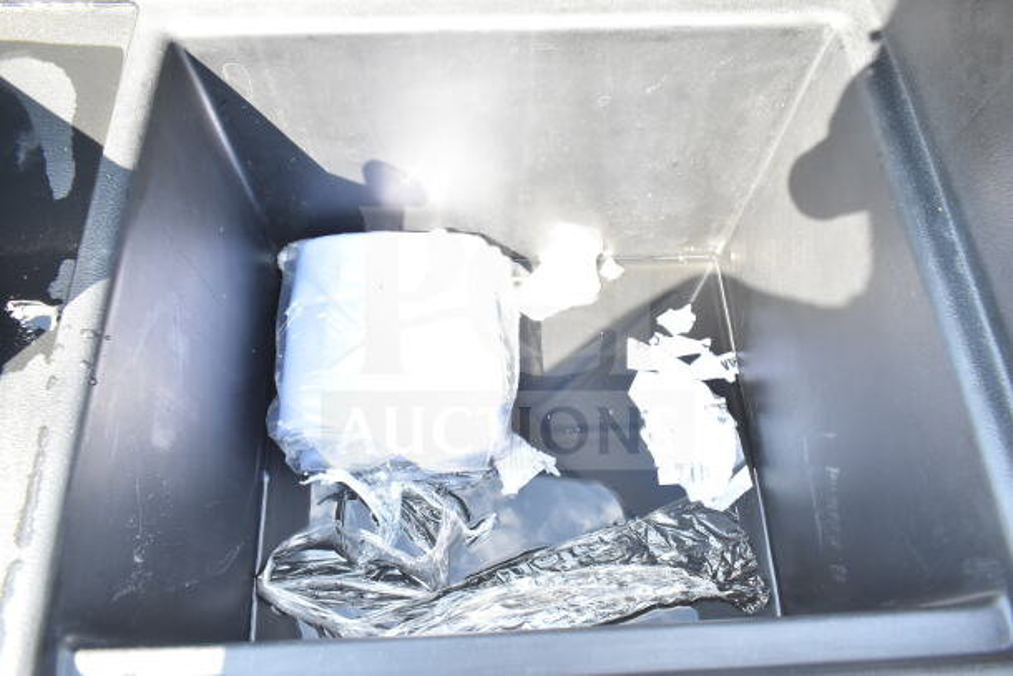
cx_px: 506
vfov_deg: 48.0
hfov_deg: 67.4
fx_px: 760
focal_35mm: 27
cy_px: 338
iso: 1600
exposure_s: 1/200
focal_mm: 18
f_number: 7.1
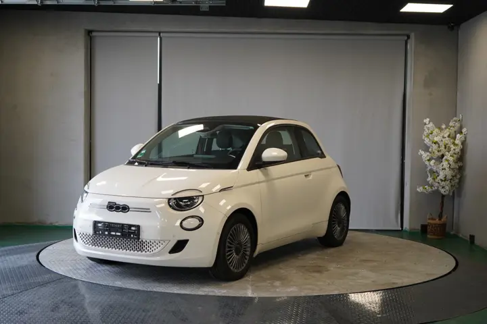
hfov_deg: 38.2
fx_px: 703
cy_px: 162
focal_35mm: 52
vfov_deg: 26.0
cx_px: 244
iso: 1000
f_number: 5
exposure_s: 1/160
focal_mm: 52
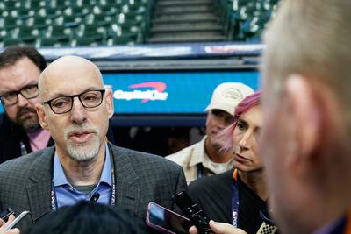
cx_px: 90
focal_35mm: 56
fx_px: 546
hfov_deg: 34.9
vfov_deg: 24.0
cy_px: 164
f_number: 2.8
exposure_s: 1/800
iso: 1000
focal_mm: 32
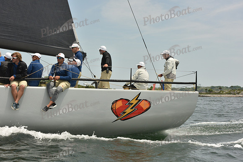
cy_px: 81
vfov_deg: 19.5
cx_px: 122
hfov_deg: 28.8
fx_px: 473
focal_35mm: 70
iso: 400
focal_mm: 70
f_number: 11
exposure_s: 1/1000
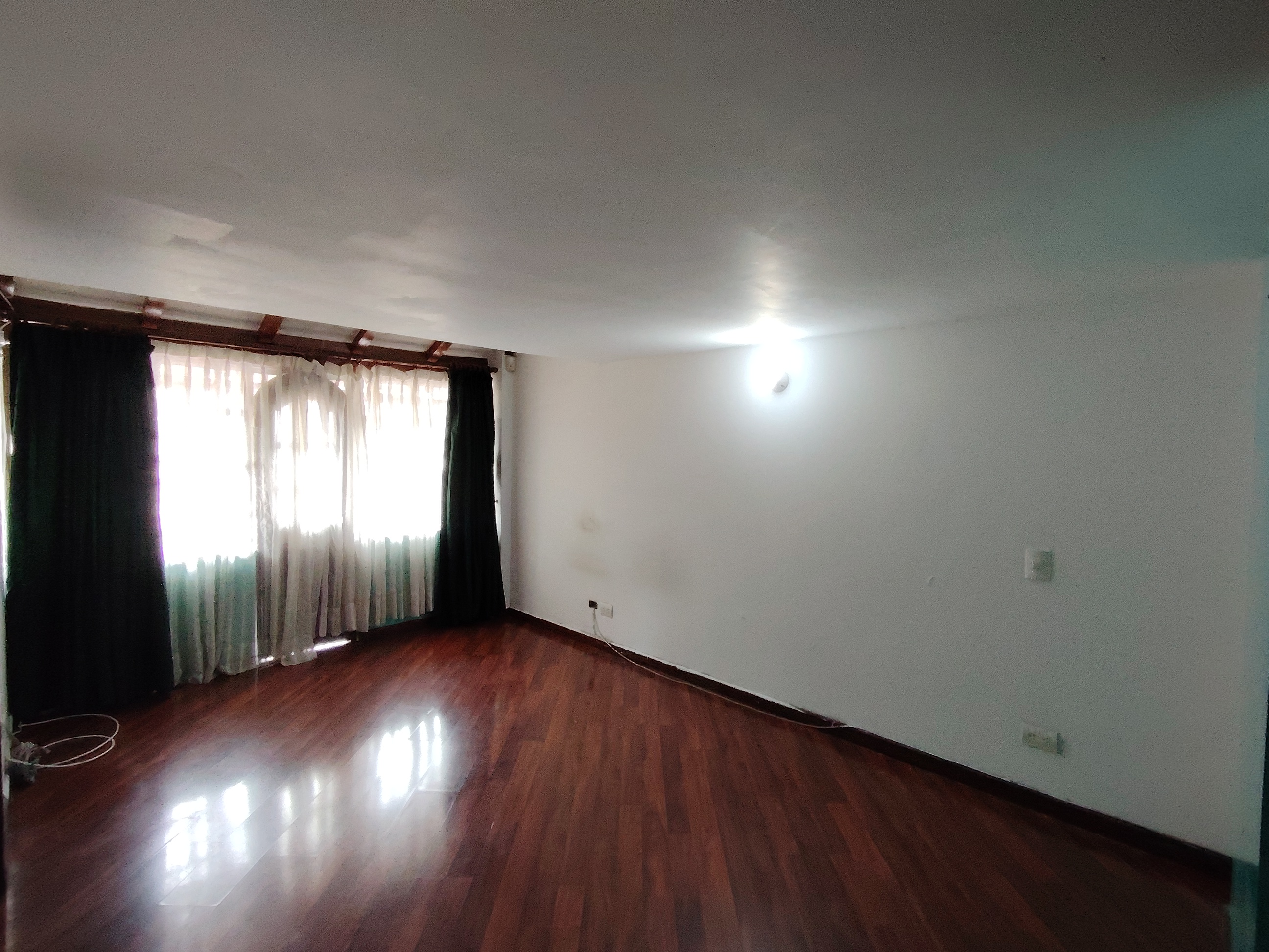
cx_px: 634
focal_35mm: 17
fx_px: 623
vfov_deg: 74.7
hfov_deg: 91.0
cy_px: 476
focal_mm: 1.43
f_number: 2.2
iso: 336
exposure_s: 1/33.3
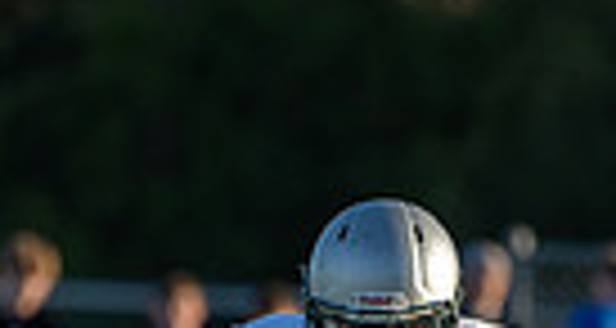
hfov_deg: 1.2
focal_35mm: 1874
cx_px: 355
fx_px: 30230
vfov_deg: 0.6
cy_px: 601
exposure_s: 1/1250
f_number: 5.6
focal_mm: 400
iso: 500
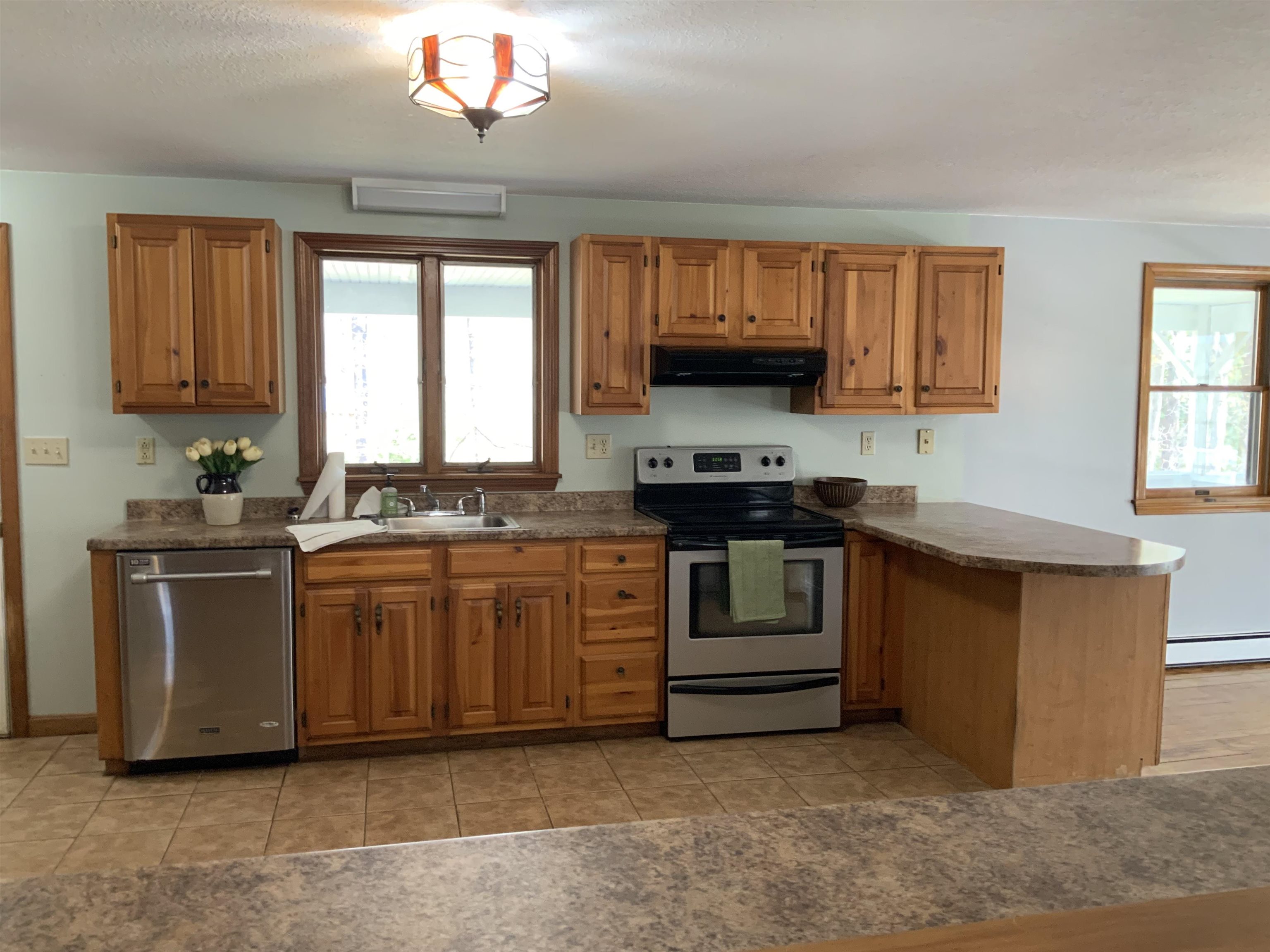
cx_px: 635
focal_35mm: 29
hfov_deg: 61.7
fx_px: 1064
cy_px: 476
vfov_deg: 48.2
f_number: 1.8
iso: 125
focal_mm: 3
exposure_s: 1/60
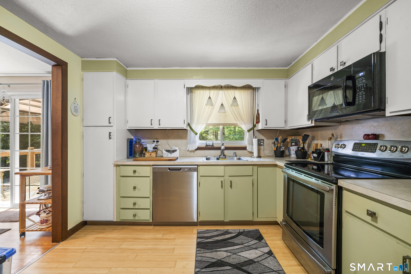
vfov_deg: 81.2
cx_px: 206
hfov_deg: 104.3
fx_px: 160
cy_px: 137
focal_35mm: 14
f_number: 7.1
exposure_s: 1/5
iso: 400
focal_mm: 14
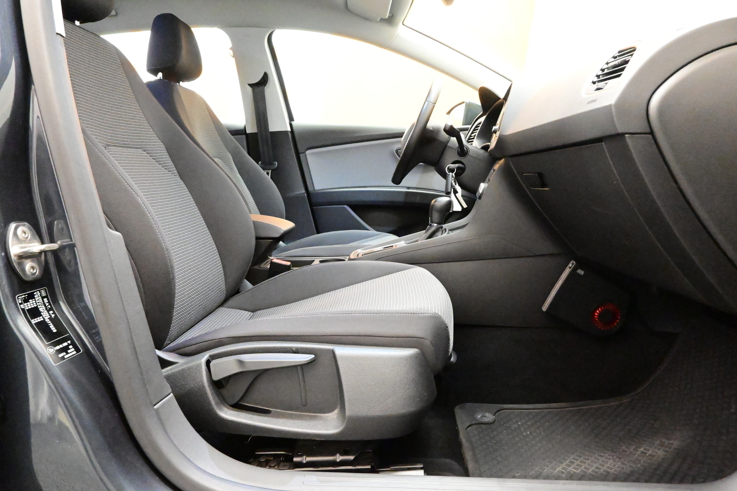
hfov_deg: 73.7
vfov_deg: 53.1
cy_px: 246
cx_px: 368
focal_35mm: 24
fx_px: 491
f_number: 8
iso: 20000
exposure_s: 1/25
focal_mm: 16
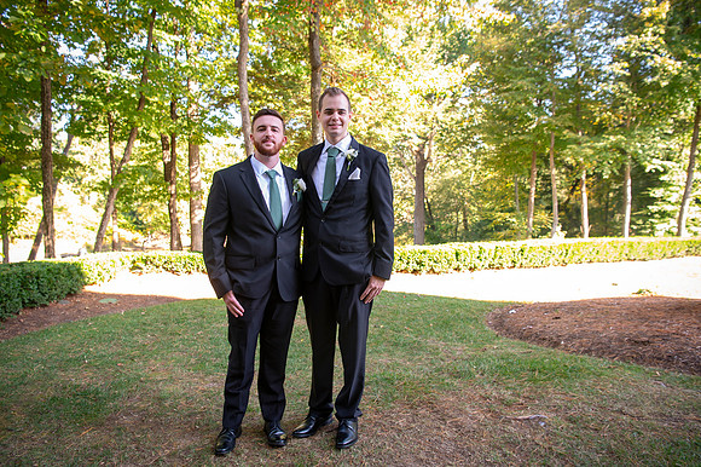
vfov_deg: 51.4
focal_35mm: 25
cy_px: 234
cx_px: 350
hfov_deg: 71.8
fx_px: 485
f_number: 4
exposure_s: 1/100
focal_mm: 24
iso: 400
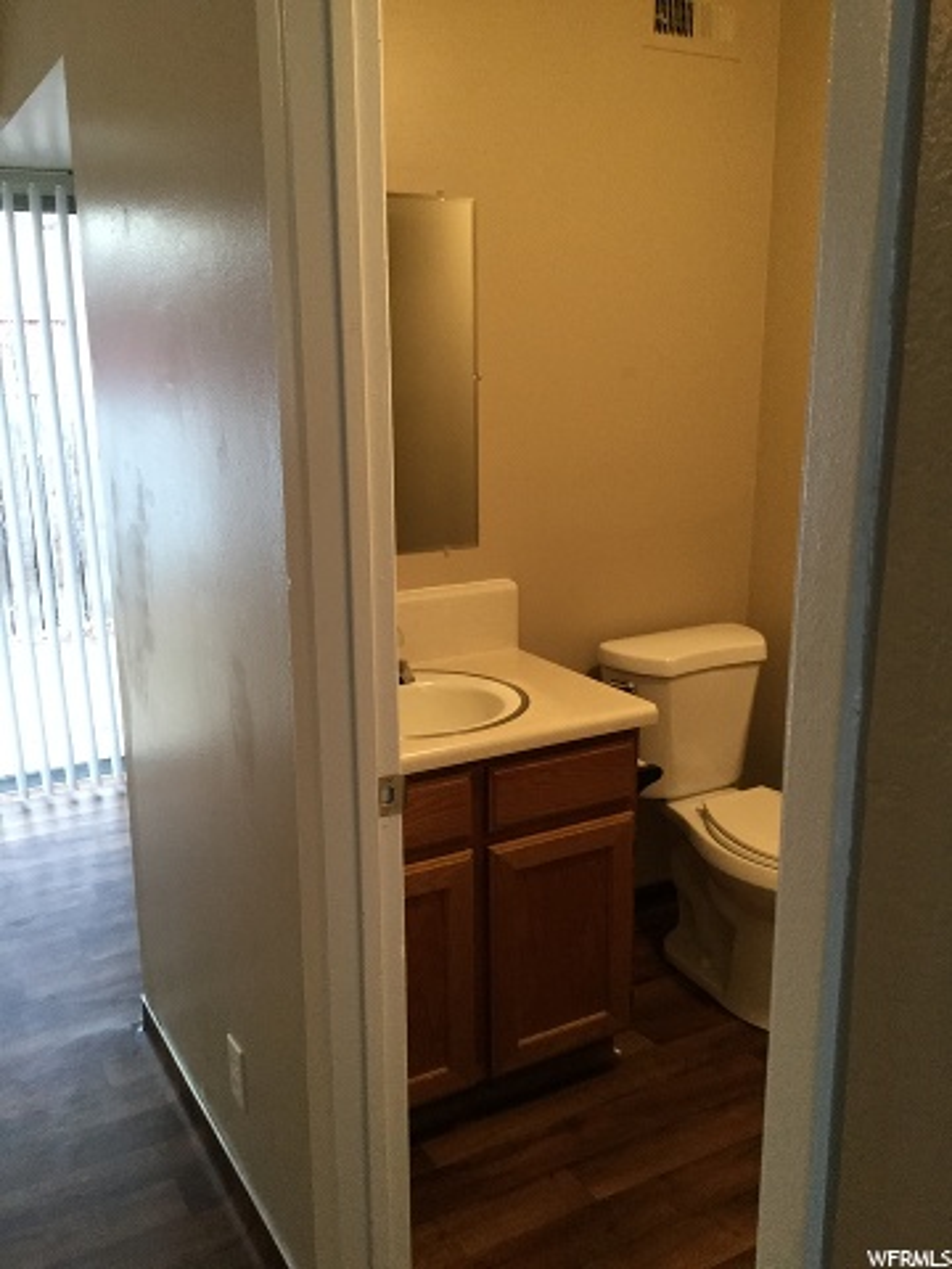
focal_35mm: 31
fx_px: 1137
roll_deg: +1.0
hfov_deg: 45.4
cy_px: 634
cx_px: 476
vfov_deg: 58.4
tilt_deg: -13.6
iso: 160
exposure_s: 1/30
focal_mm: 3.3
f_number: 2.4
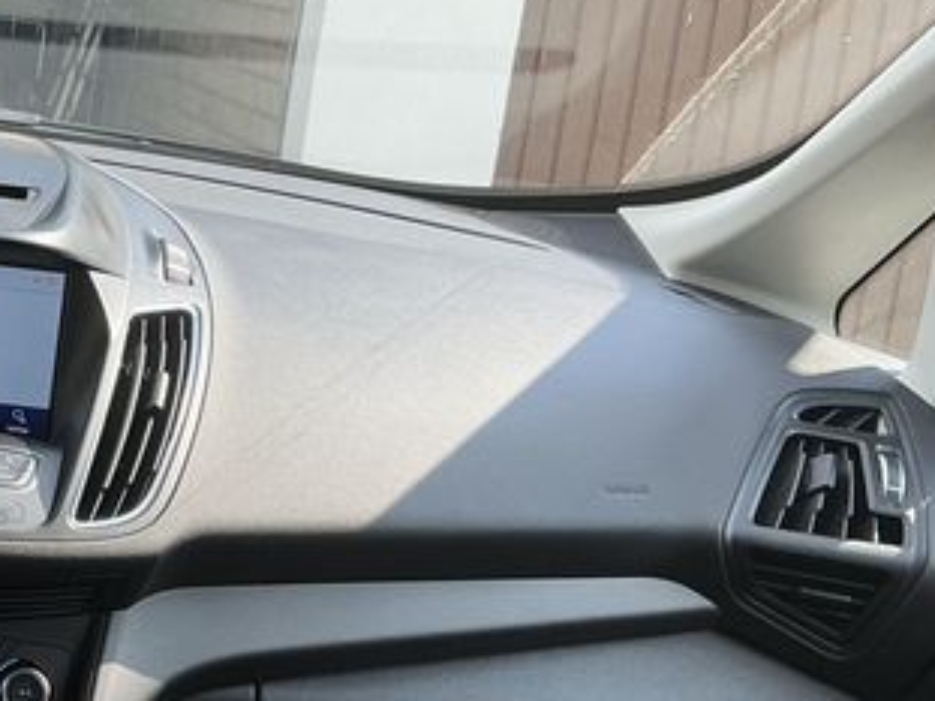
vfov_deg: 20.4
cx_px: -135
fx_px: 1944
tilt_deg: -9.7
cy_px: 304
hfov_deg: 24.9
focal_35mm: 72
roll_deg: -6.7
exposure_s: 1/335
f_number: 1.8
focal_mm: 3
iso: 25
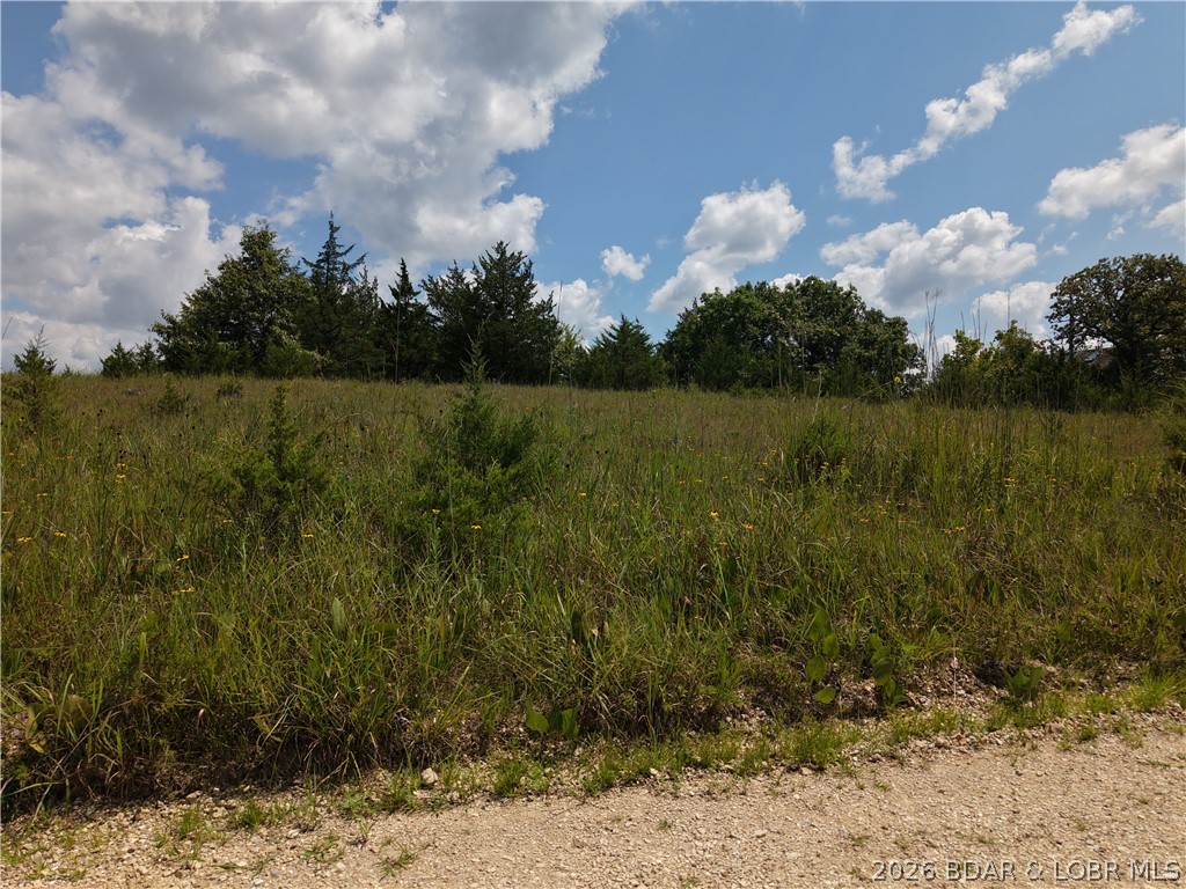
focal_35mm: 24
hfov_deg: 71.6
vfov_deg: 56.8
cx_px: 593
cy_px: 444
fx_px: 822
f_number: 1.8
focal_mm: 8.67
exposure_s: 1/30
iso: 100
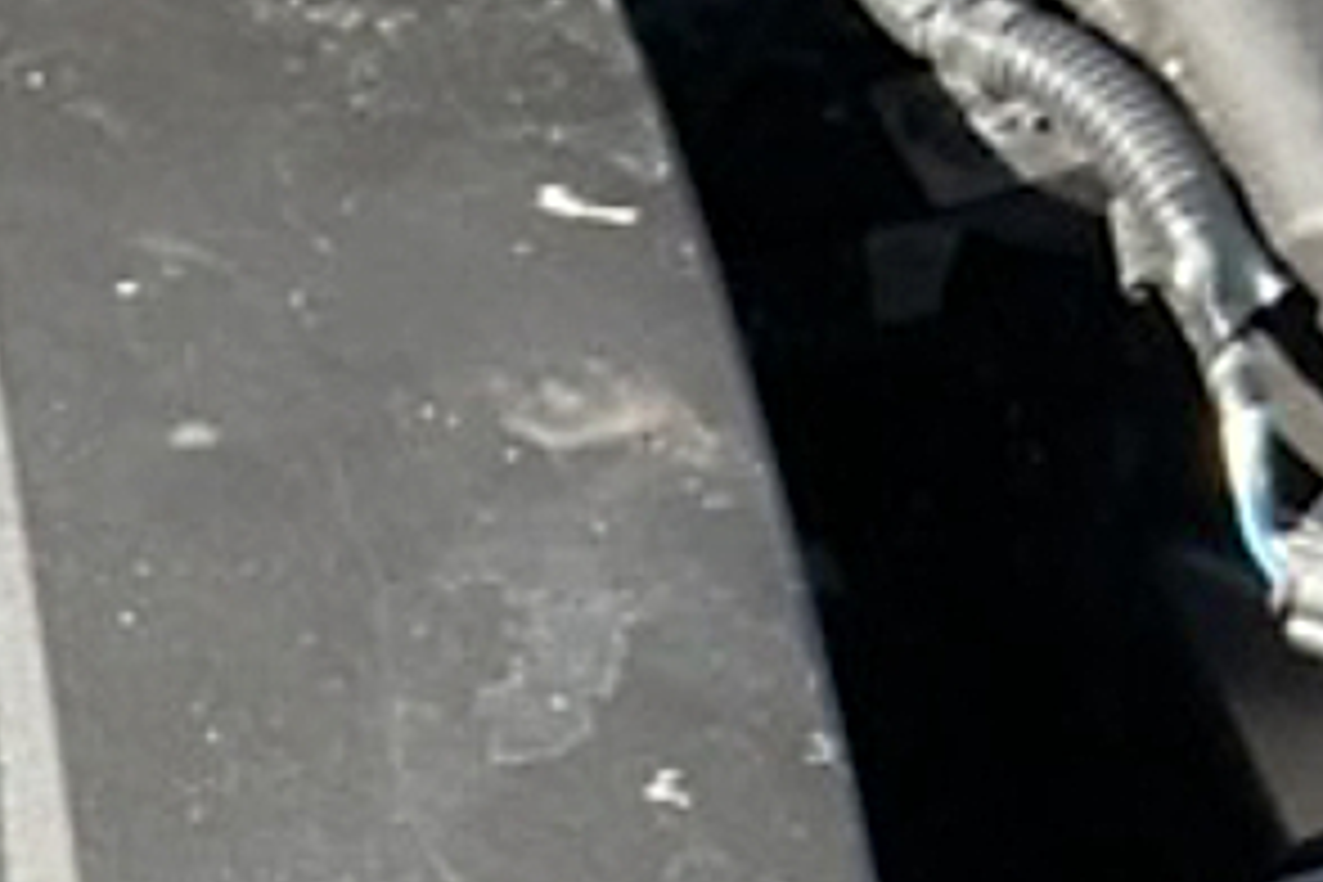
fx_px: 6247
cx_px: -1580
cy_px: 1300
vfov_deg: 7.9
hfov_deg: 10.7
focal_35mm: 170
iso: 25
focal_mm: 3
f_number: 1.8
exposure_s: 1/268
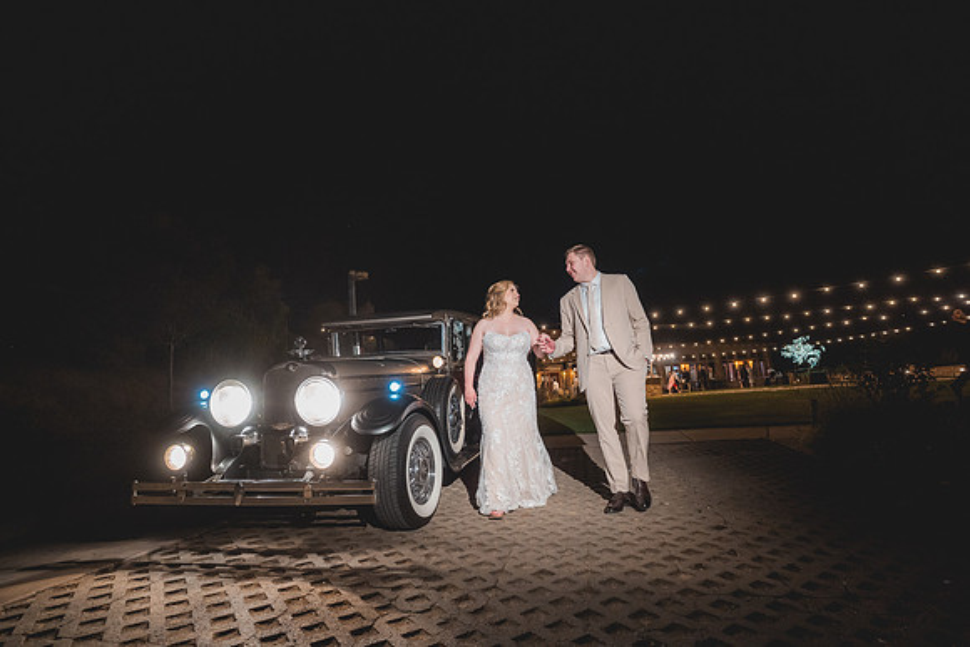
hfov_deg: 90.0
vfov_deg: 67.4
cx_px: 485
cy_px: 324
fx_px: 485
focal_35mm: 18
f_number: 2.8
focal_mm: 18
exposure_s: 1/100
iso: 3200
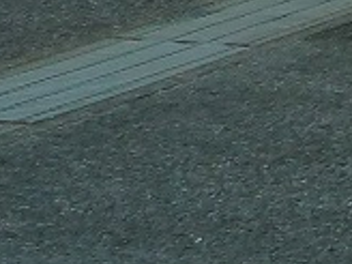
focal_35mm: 352
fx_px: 3579
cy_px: -494
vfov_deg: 4.1
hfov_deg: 5.2
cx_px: 1243
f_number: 3.8
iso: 125
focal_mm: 7.9
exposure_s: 1/100
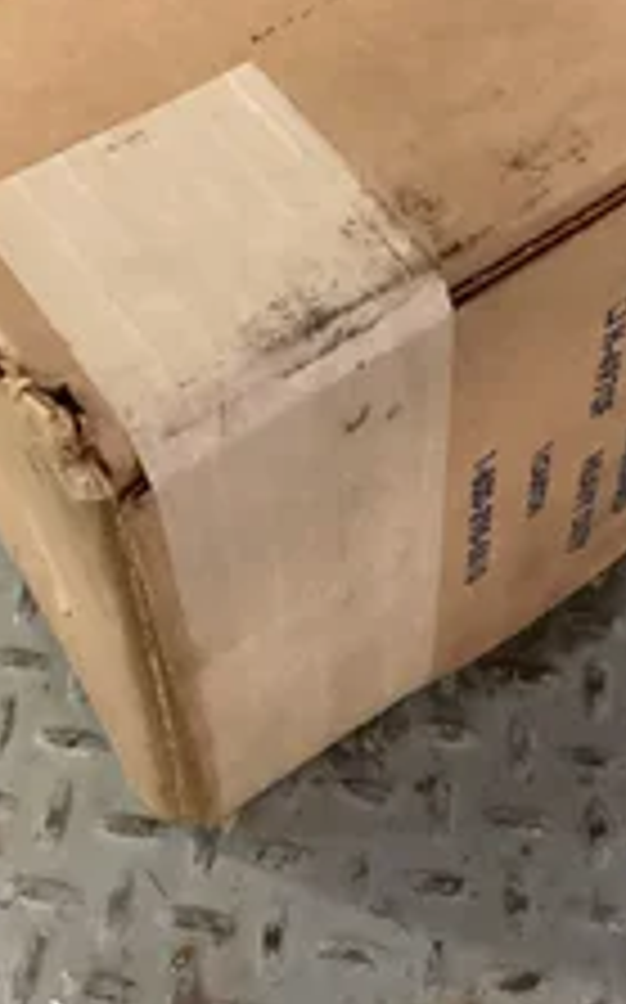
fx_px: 1614
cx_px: 293
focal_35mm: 59
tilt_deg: -54.1
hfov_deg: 22.0
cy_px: 347
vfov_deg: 34.3
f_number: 2.4
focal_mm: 3.3
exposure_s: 1/30
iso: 500
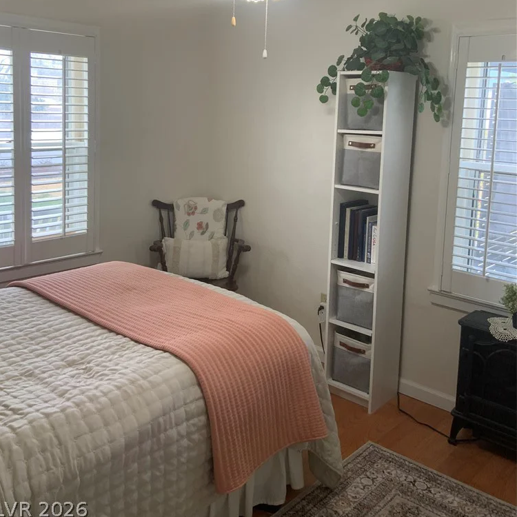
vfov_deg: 46.5
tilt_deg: -6.7
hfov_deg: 47.2
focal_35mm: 35
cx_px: 253
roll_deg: -2.3
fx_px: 591
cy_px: 172
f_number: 1.8
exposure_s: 1/120
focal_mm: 3
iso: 64
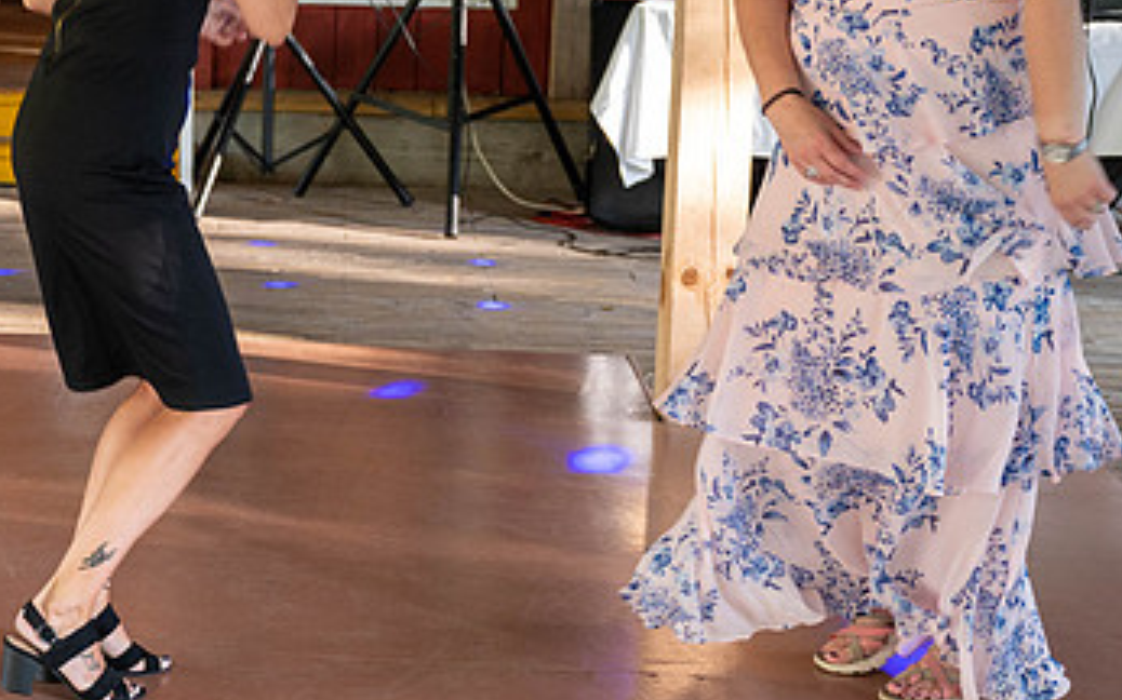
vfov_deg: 15.0
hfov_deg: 22.8
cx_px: -27
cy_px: 223
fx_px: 2659
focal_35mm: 87
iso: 1000
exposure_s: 1/125
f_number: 2.8
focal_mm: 38
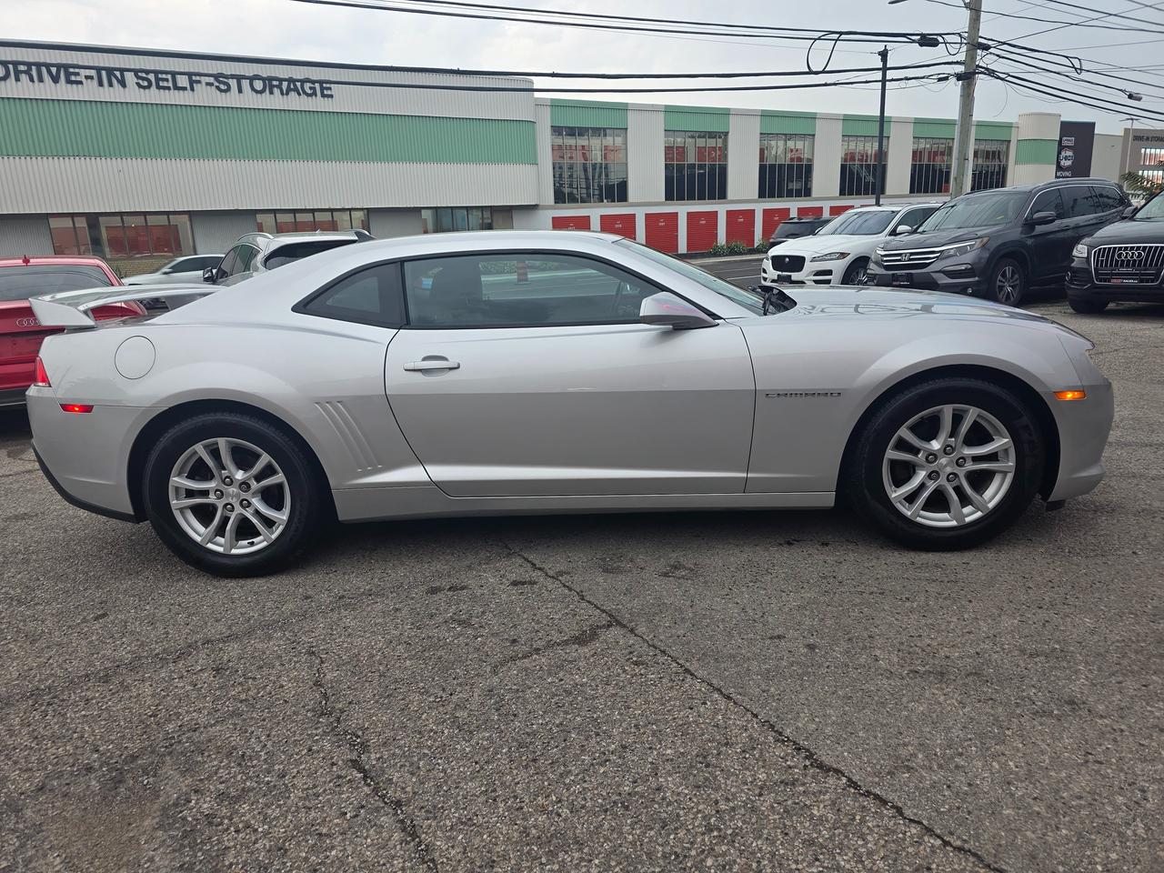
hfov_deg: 73.9
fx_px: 773
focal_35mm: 23
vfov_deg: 58.9
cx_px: 582
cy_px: 436
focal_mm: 6.3
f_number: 1.7
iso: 40
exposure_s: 1/100
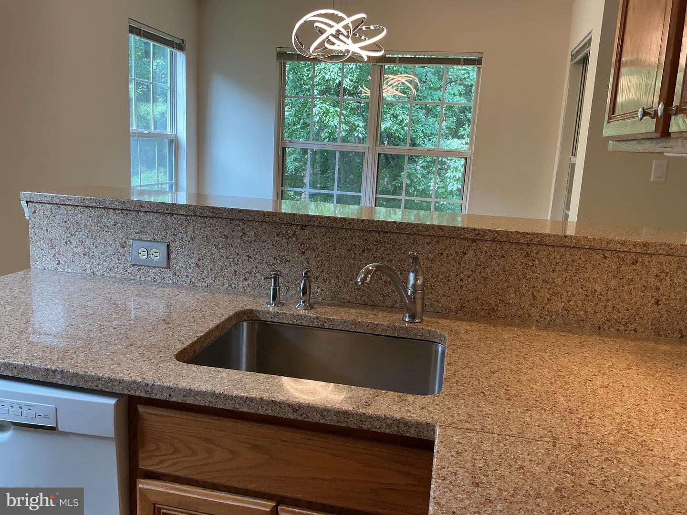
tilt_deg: -10.2
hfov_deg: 61.7
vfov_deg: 48.2
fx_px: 576
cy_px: 258
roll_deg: -3.2
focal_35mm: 29
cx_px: 344
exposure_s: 1/60
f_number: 1.8
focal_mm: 3
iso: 50
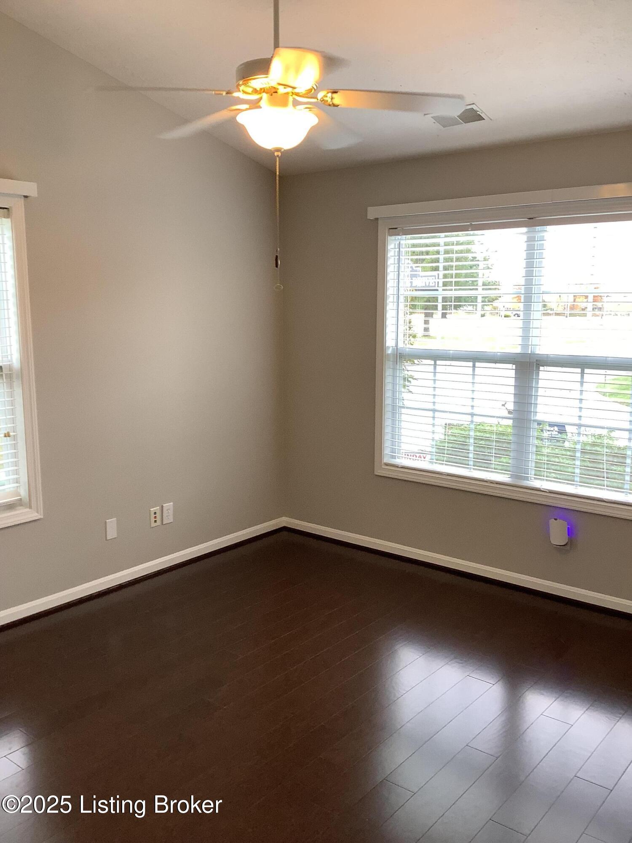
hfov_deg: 45.4
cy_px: 422
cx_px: 316
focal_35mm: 31
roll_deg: +0.0
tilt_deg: -7.7
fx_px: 755
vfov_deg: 58.4
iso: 64
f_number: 2.4
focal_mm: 3.3
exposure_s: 1/60
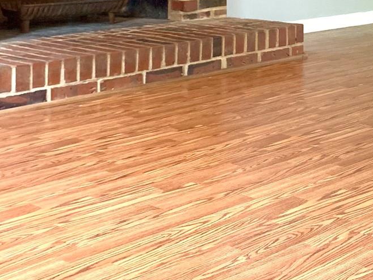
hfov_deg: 23.1
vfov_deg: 17.5
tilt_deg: -1.8
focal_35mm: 81
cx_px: 372
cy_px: -40
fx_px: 873
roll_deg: -1.4
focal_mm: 4.25
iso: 100
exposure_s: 1/84
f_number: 1.8
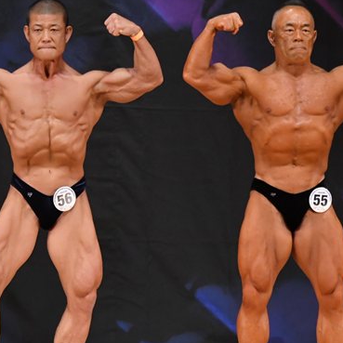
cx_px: 111
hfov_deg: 3.4
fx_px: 5695
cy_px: 187
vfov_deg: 3.4
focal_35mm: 508
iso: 4500
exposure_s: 1/400
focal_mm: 190
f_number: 5.6
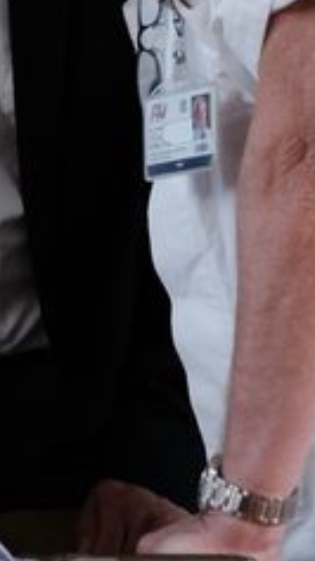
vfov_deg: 11.7
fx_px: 2692
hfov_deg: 6.6
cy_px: -79
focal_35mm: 181
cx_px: -69
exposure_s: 1/250
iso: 1250
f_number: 2.8
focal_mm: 27.4
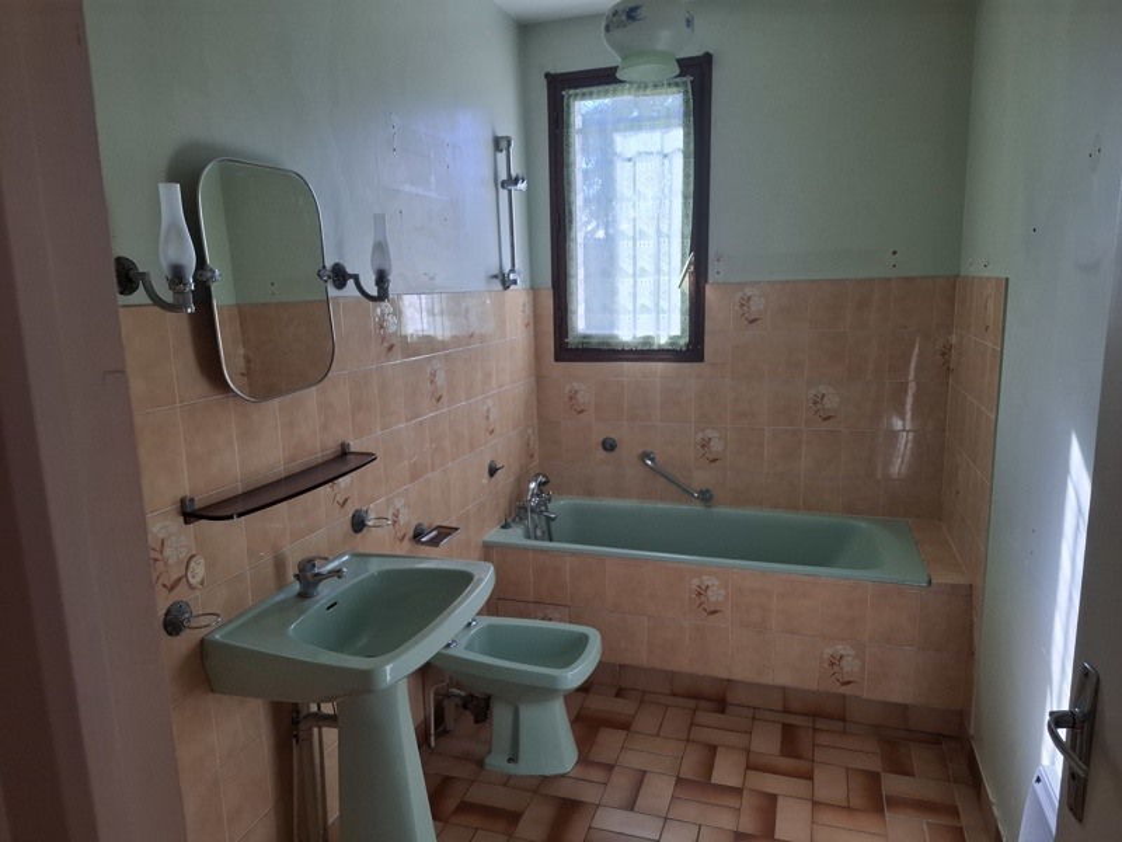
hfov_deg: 73.9
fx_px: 745
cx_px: 561
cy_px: 421
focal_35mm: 23
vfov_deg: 58.9
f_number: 1.8
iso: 50
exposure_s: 1/100
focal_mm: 5.54
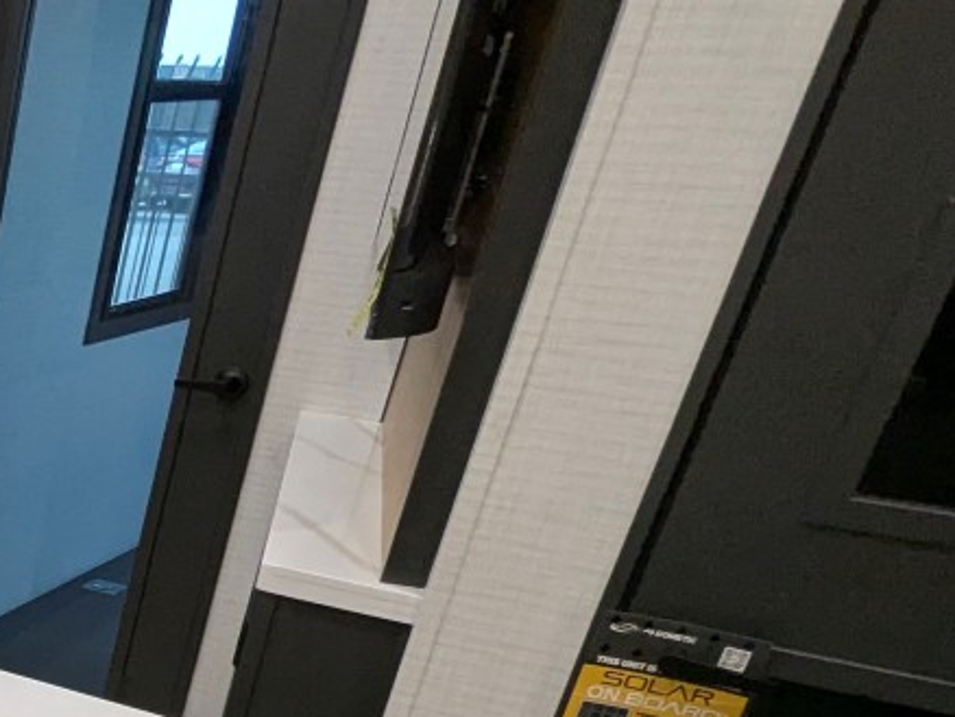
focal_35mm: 51
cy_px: 900
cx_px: -446
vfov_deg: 25.2
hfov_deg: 27.3
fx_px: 1408
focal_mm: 2.35
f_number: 2.2
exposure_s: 1/58
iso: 258
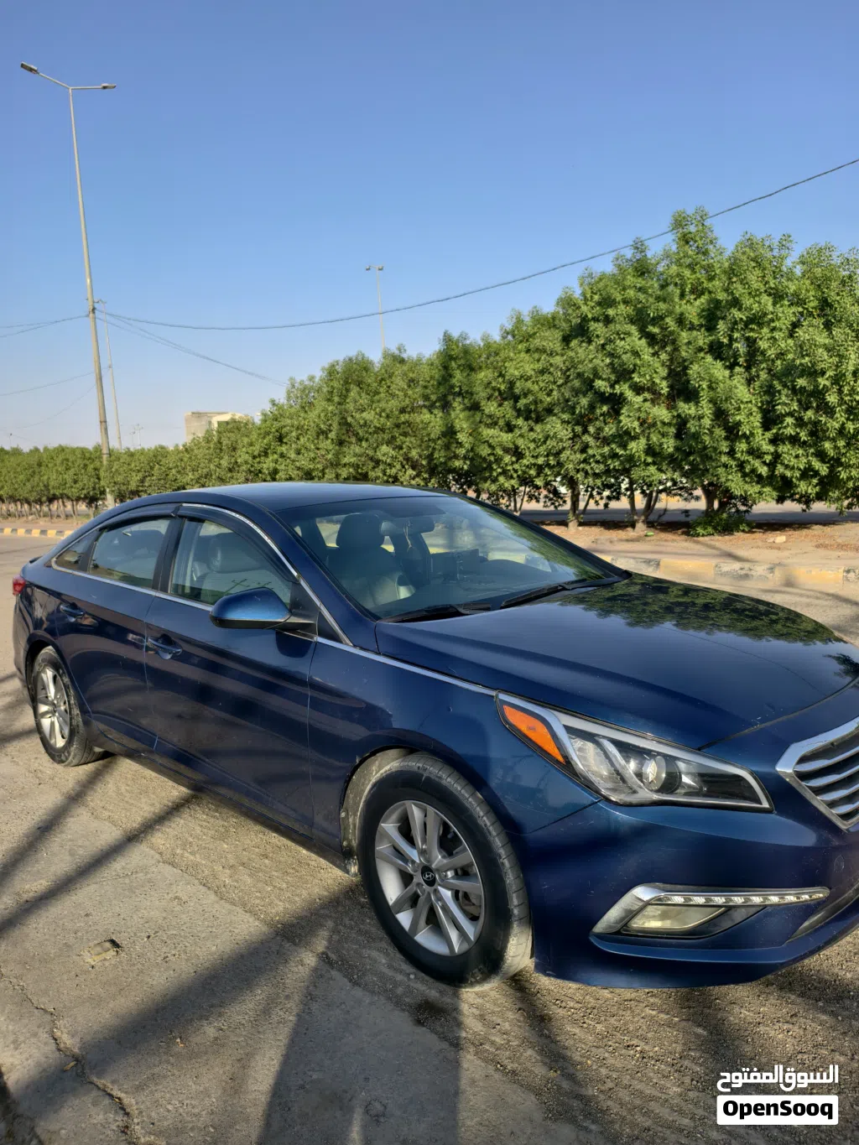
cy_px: 572
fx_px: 761
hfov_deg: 58.9
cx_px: 430
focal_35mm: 23
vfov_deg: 73.9
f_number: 1.57
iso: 72
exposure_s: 1/1969
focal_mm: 6.54
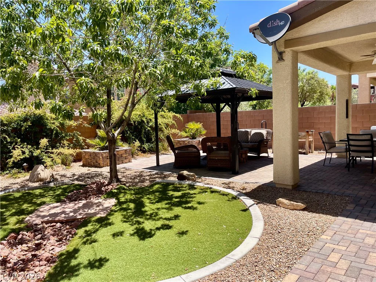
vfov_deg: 53.1
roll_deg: +2.6
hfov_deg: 67.3
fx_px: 282
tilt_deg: -4.5
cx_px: 188
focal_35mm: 26
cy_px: 141
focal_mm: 4.2
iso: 32
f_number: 1.6
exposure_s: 1/1795
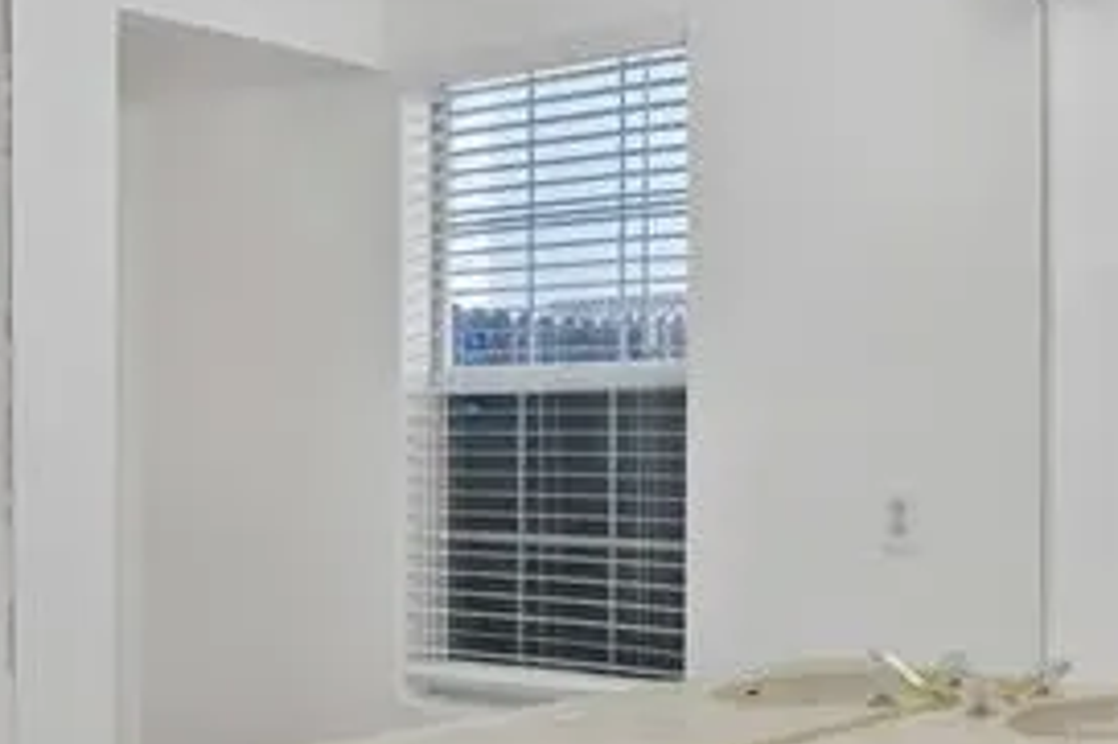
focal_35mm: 49
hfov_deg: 37.8
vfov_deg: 27.4
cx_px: 999
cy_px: 456
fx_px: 1521
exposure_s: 1/15
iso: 640
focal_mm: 13
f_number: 9
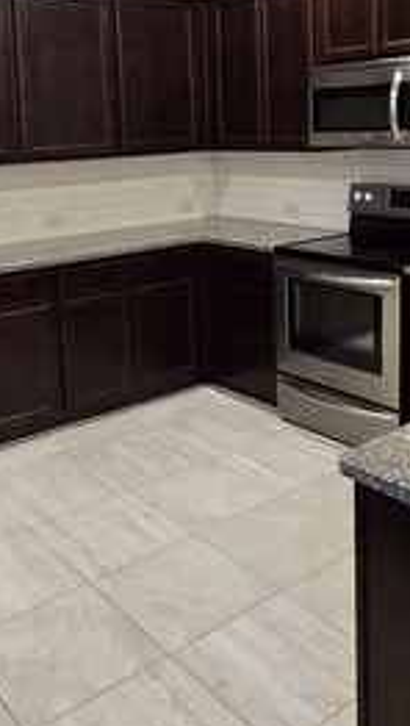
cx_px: 194
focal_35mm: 36
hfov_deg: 32.9
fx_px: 694
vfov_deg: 53.8
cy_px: 226
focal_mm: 2.2
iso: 500
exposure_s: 1/60
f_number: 2.2
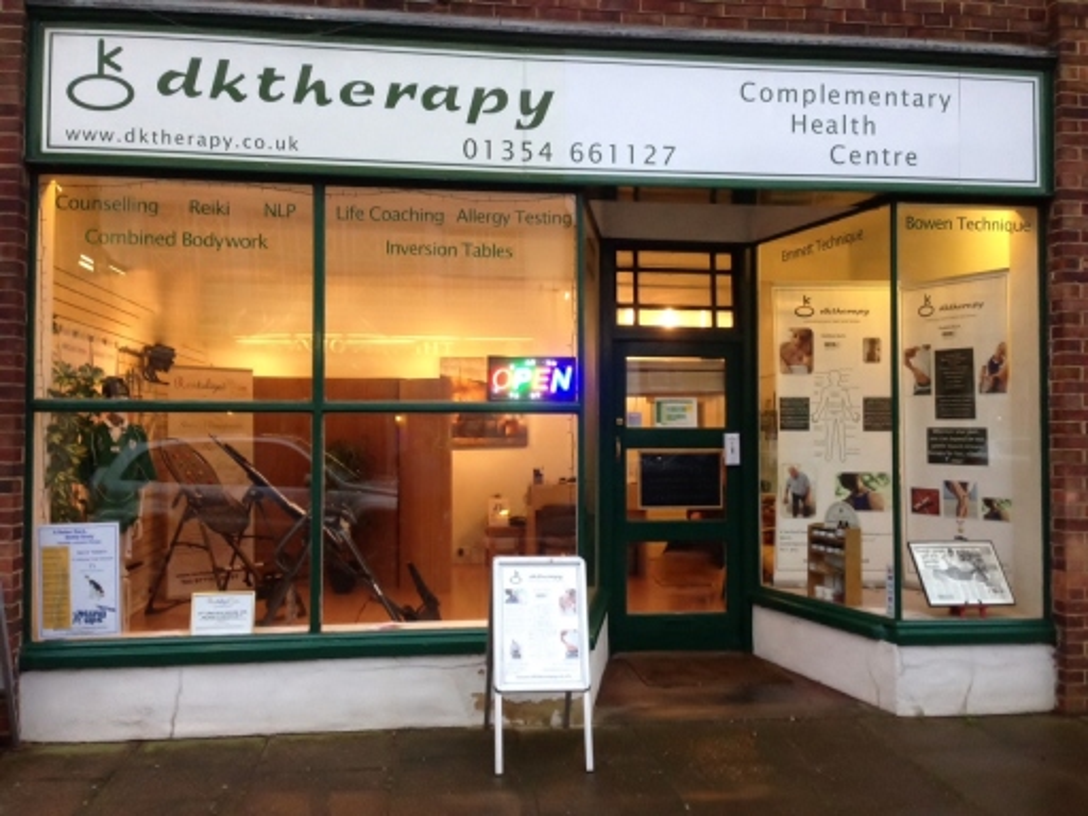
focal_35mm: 33
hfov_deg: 55.4
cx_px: 544
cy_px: 408
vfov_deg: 42.9
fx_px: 1037
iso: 200
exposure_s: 1/20
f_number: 2.4
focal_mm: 4.12
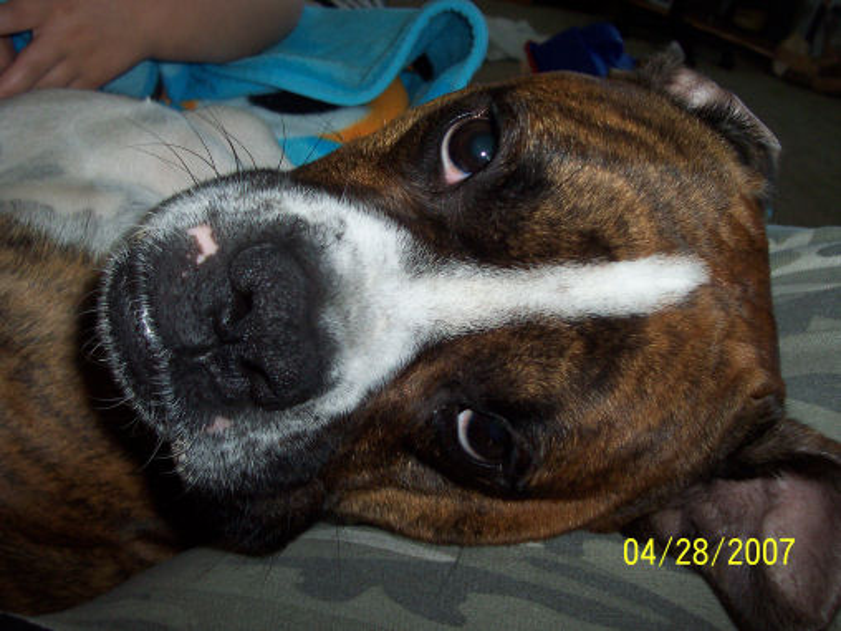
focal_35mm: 37
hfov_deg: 50.1
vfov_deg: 38.7
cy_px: 316
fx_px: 899
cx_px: 420
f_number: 2.8
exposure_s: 1/60
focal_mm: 5.6
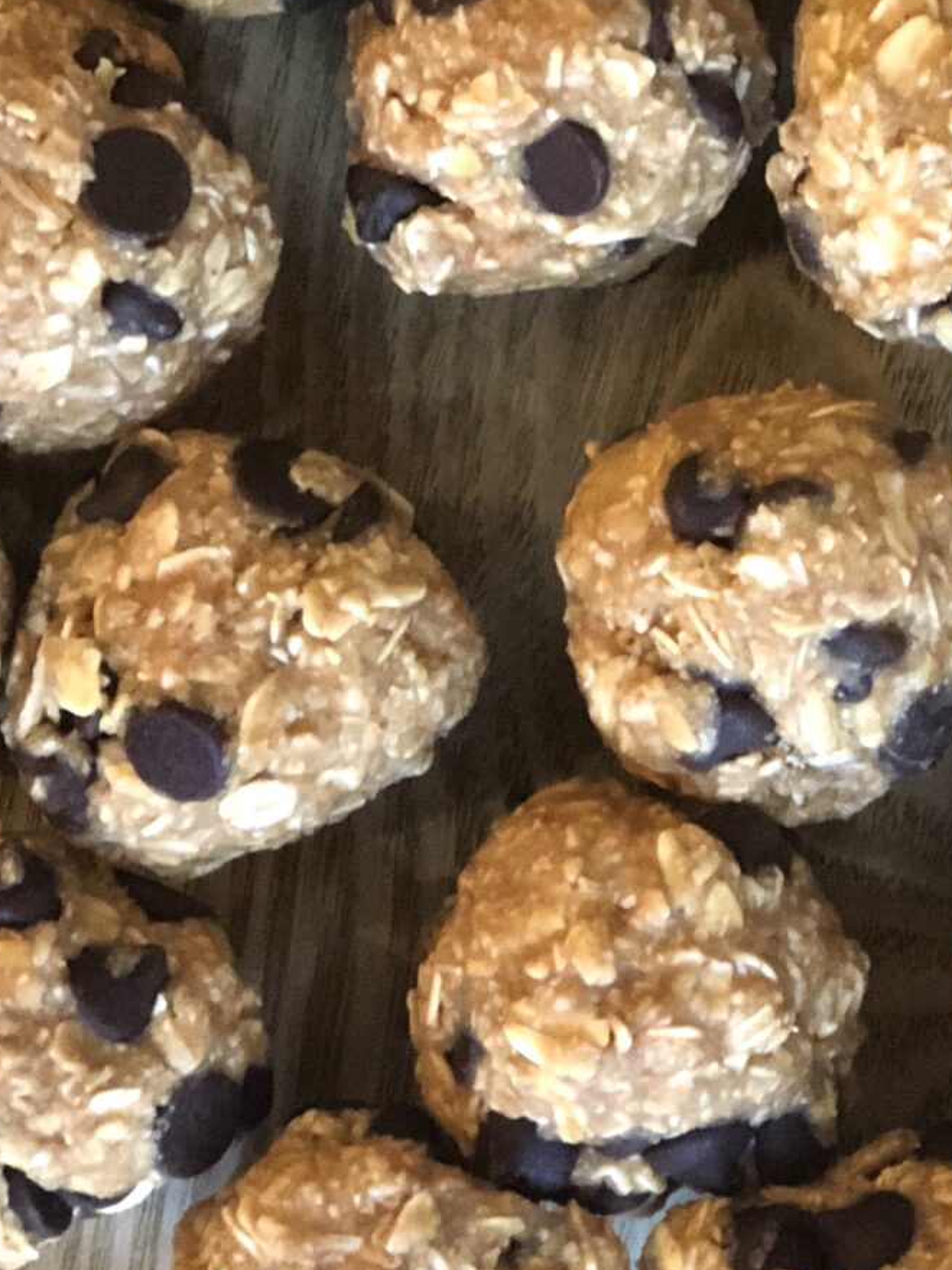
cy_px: 238
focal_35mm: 166
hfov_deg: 8.9
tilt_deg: -84.8
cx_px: 857
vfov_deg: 11.9
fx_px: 6089
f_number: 2.8
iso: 640
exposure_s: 1/60
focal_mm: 6.6
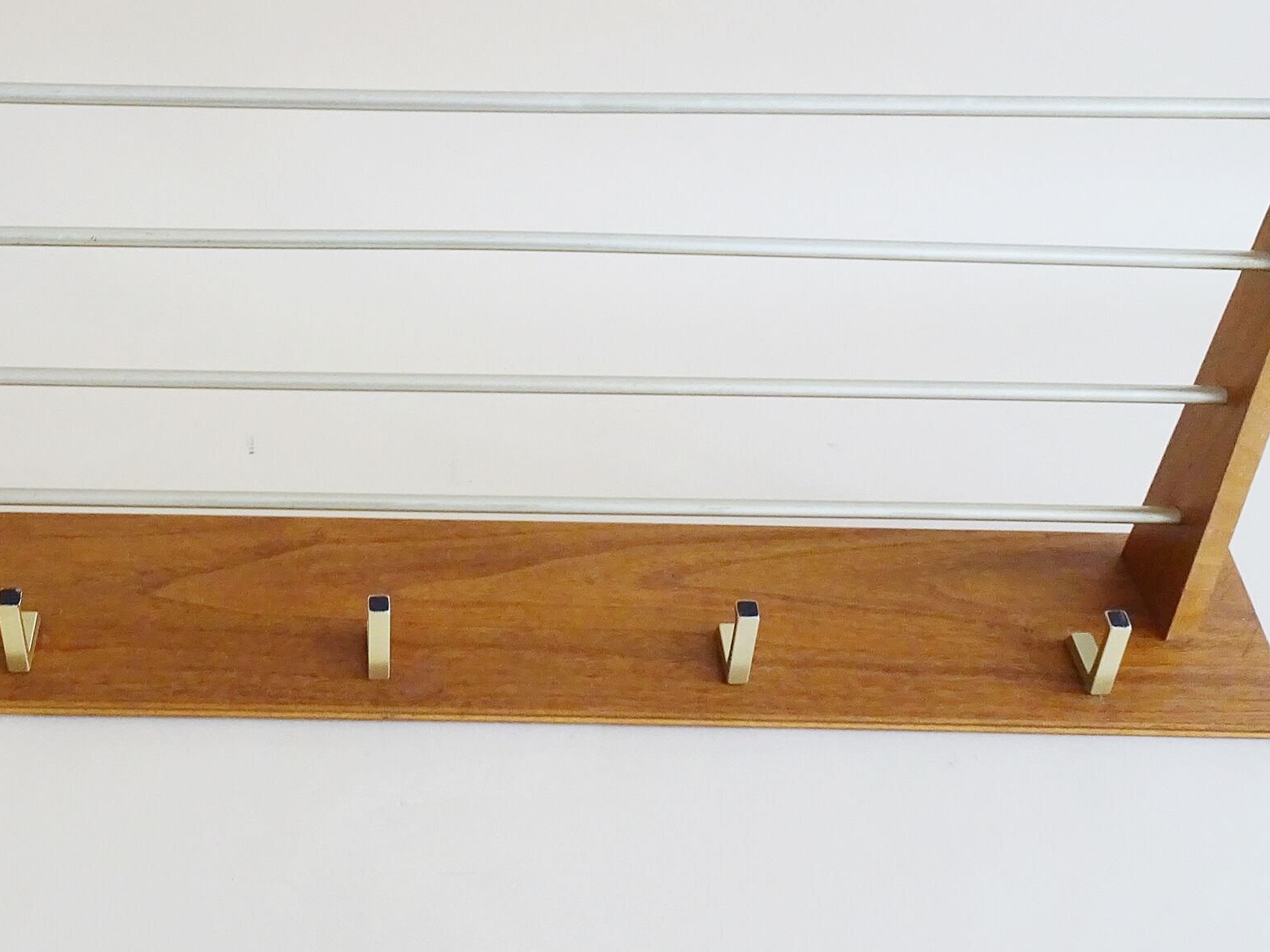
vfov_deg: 34.9
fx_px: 1504
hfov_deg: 44.8
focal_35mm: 41
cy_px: 330
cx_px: 386
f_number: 3.5
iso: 200
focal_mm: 4.1
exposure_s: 1/30
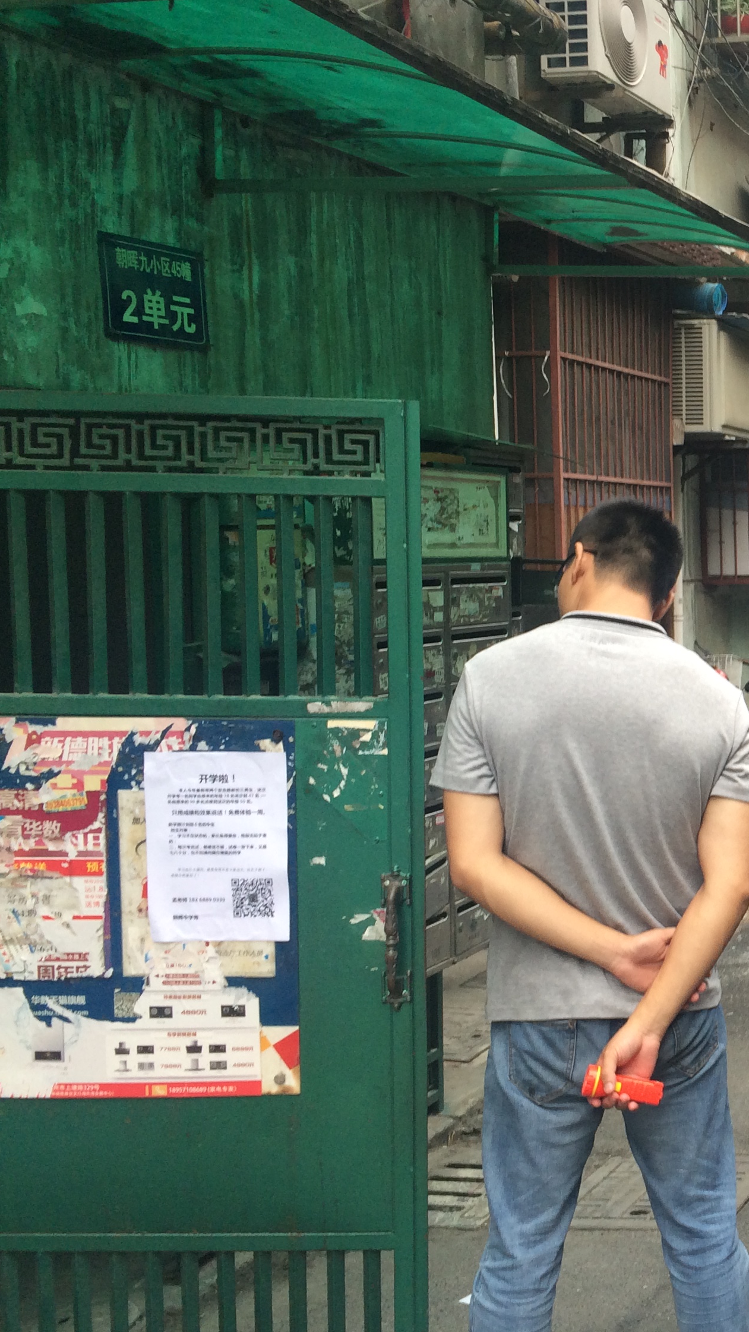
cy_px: 708
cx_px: 967
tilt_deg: -7.9
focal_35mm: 46
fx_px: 1624
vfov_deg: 44.6
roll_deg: +0.4
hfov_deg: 23.1
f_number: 2.2
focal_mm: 4.15
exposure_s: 1/33
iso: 40
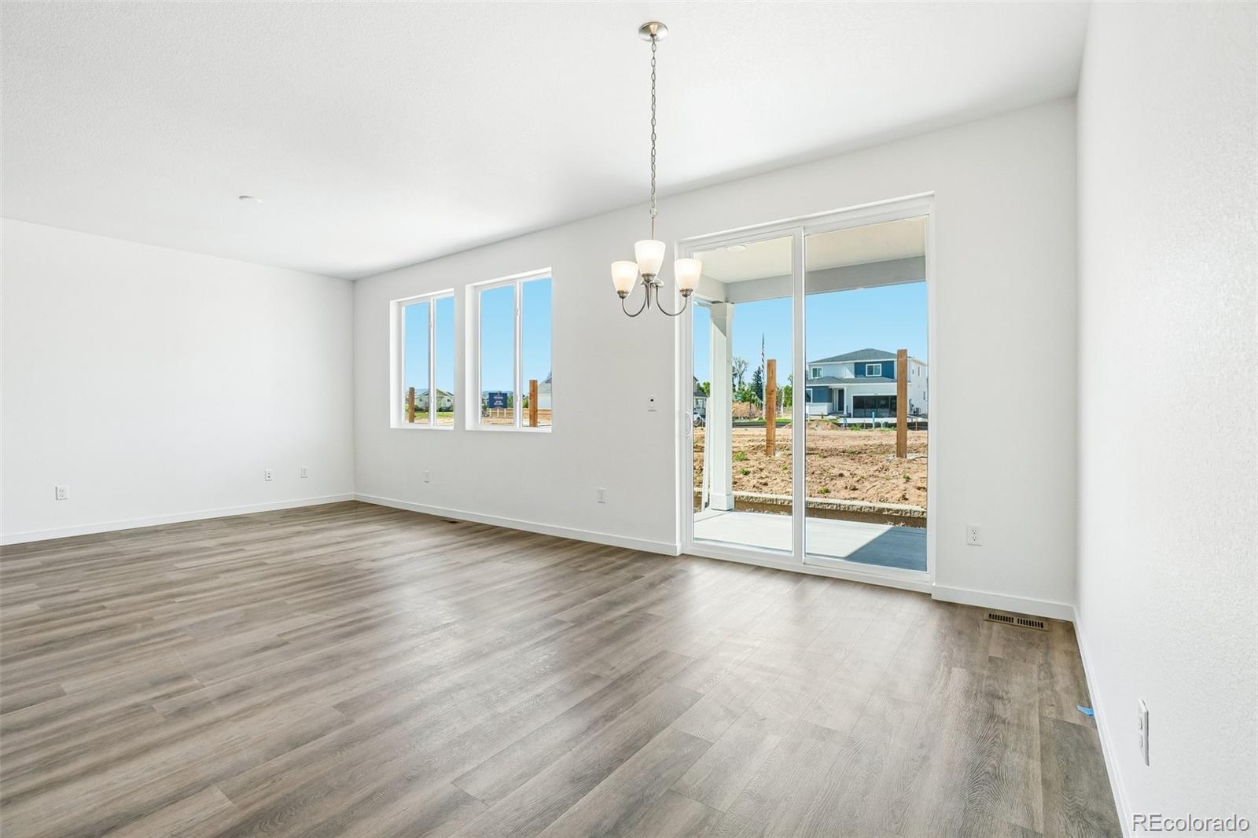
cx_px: 629
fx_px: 524
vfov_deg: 77.3
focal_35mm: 15
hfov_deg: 100.4
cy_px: 419
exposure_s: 1/200
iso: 400
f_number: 8
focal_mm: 10
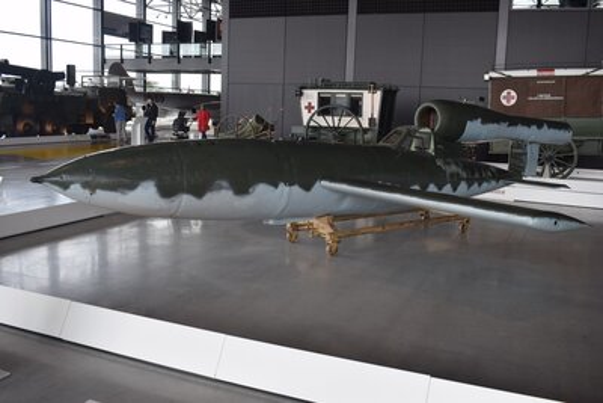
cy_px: 202
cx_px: 302
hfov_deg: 55.1
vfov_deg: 38.4
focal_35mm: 34
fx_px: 578
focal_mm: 23
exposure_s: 1/160
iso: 400
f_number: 6.3
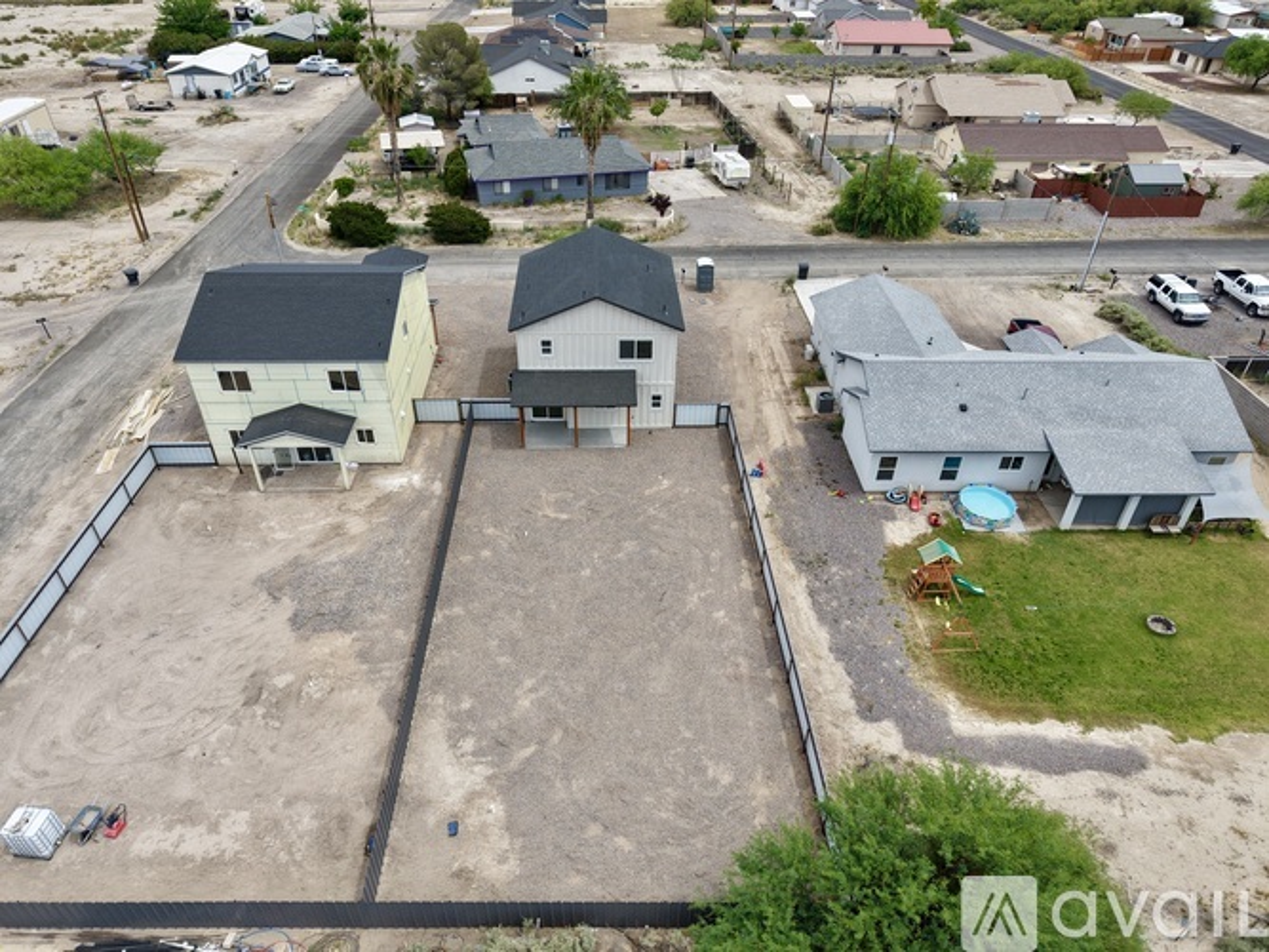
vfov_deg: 56.8
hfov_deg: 71.6
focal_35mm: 24
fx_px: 880
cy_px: 476
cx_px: 634
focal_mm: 8.67
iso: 100
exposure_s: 1/2500
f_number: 1.8
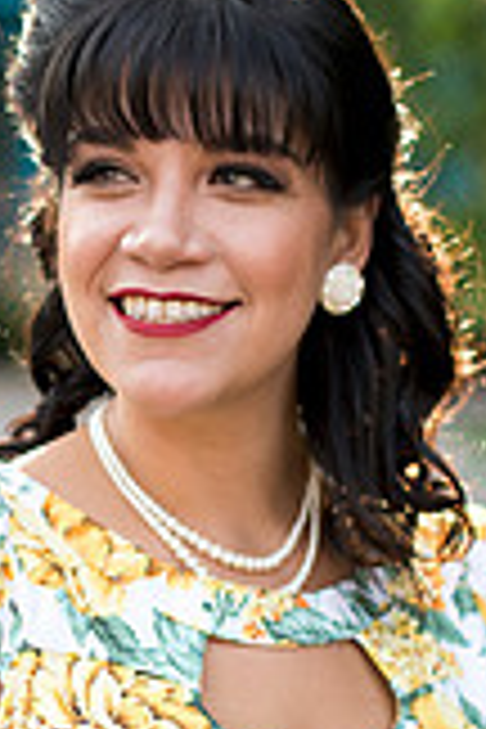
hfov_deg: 9.8
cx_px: 99
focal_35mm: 139
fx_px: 2815
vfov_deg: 14.7
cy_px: 513
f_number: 2
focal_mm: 50
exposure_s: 1/800
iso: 200
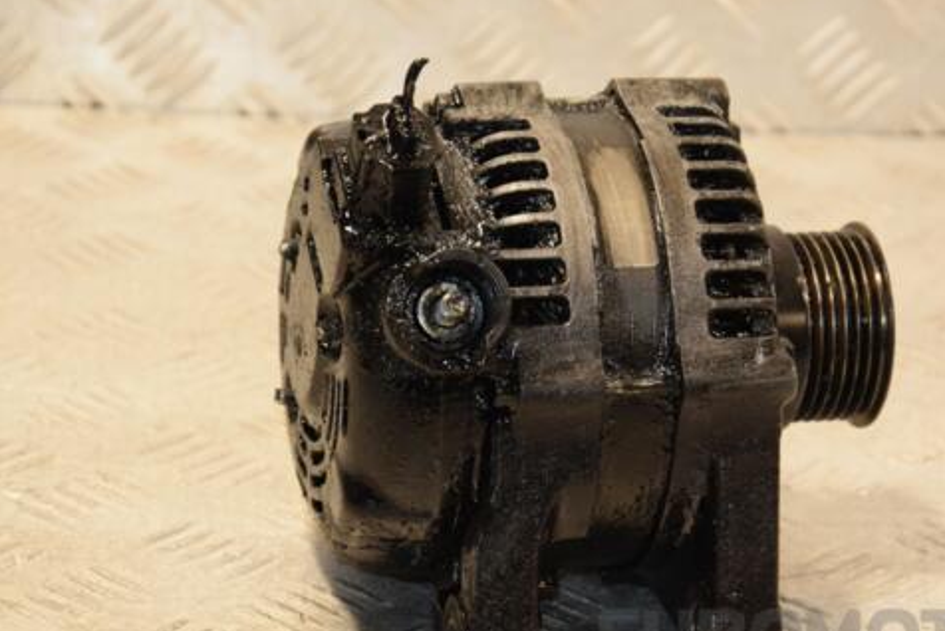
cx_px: 562
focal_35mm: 161
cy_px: 375
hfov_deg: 12.8
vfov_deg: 8.6
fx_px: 4219
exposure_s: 1/100
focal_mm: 85
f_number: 5.6
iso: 800
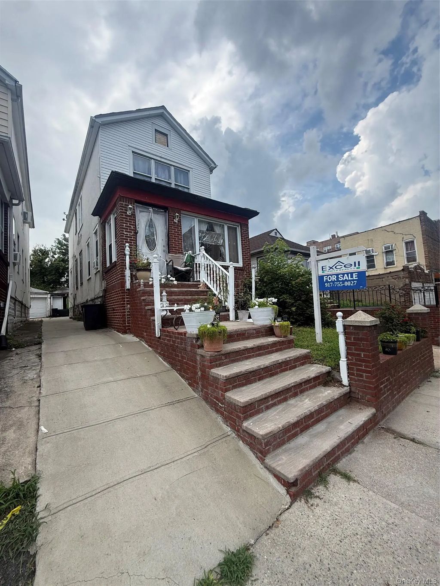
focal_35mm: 14
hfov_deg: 85.7
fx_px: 237
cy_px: 293
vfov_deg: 102.1
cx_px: 220
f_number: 2.2
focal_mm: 2.22
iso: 50
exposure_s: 1/955
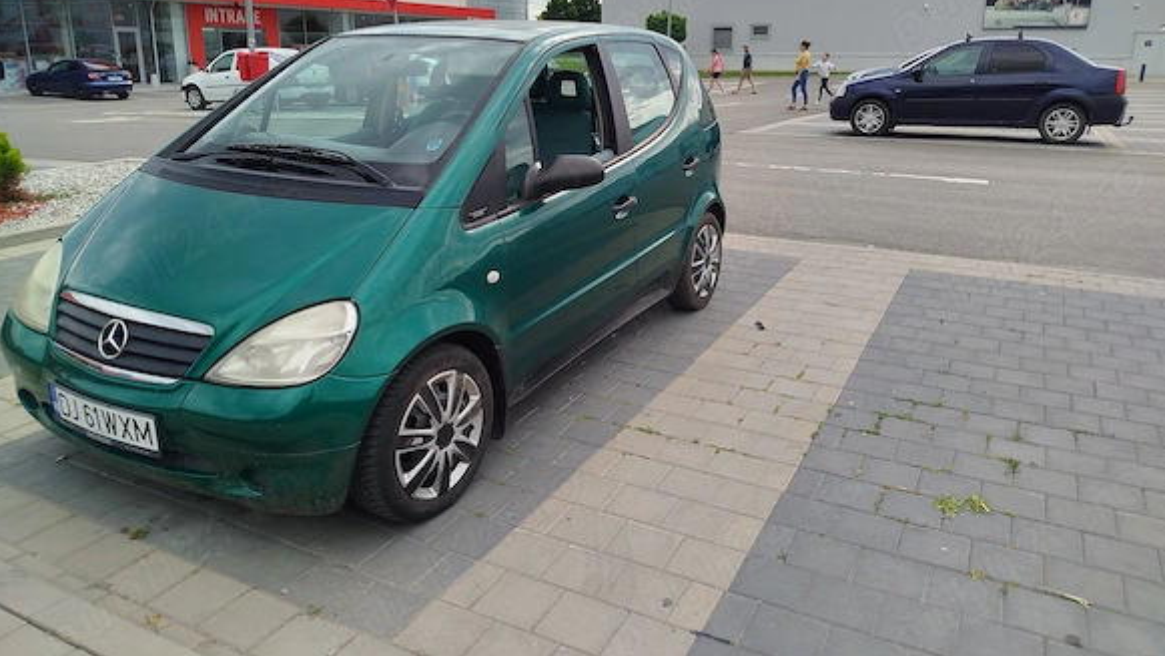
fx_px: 834
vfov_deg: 42.8
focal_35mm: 27
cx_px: 594
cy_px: 279
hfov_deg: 69.8
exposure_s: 1/949
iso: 50
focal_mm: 5.31
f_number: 1.7
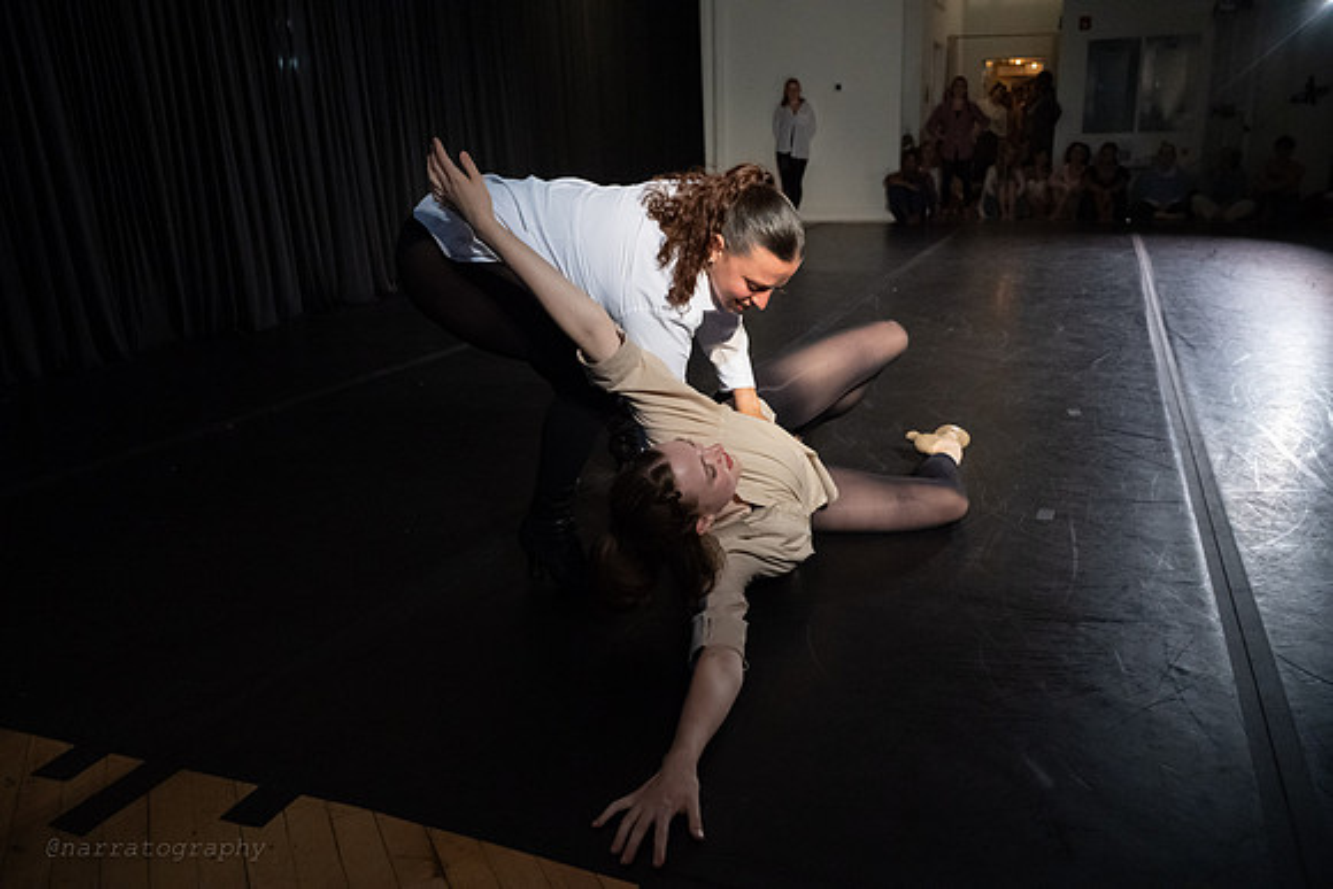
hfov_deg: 65.5
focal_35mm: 28
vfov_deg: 46.4
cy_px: 444
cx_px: 666
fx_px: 1037
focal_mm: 28
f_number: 4.5
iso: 6400
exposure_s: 1/400
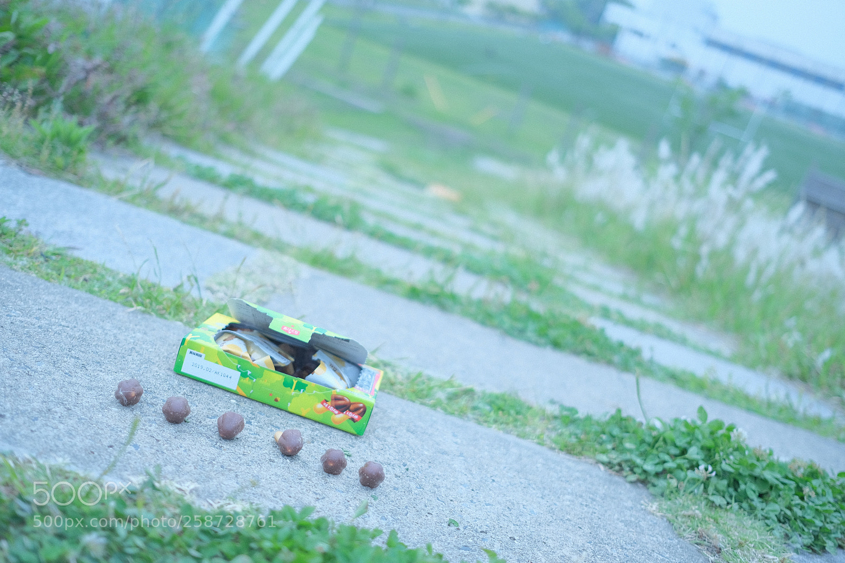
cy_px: 282
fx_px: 821
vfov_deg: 37.8
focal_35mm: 35
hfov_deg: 54.4
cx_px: 422
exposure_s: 1/200
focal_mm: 23
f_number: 2
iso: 400
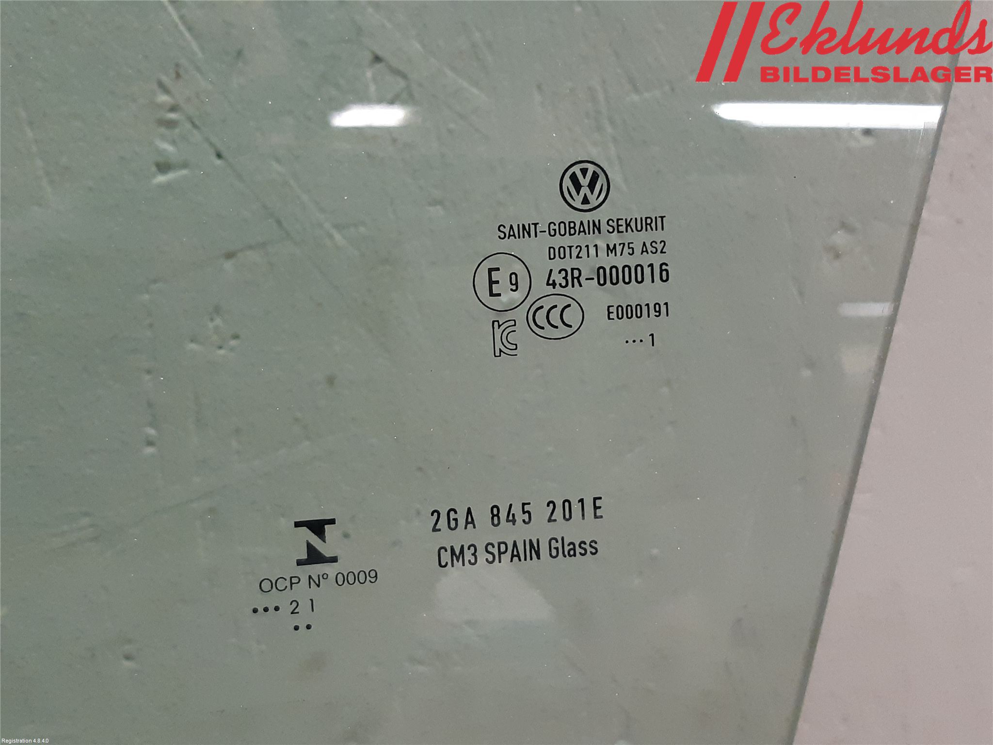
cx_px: 496
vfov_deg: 53.1
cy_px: 372
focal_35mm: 26
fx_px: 746
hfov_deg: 67.3
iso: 250
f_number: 1.7
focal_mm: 3.93
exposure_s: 1/50
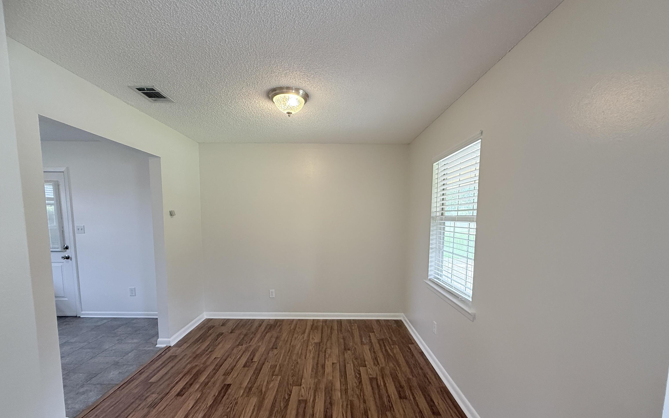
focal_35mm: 15
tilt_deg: -4.6
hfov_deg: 101.5
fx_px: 274
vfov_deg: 74.3
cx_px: 334
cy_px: 242
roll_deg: -0.1
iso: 160
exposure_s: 1/120
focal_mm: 2.22
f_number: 2.2
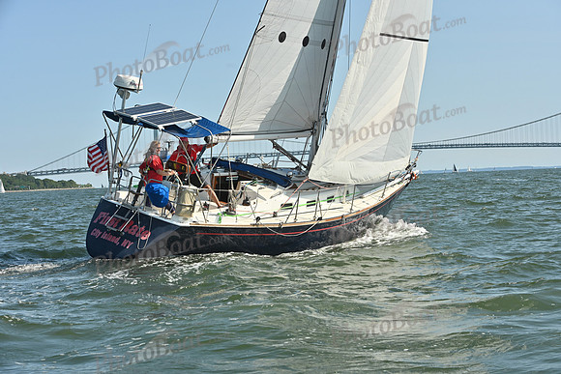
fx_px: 1091
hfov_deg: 28.8
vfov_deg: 19.5
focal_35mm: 70
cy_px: 187
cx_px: 280
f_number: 9
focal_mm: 70
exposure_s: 1/1250
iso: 320
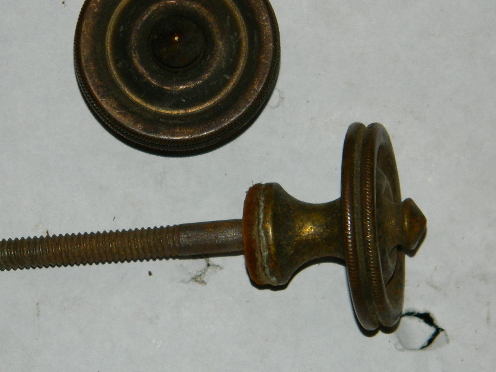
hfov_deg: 5.8
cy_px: 161
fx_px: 4872
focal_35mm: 340
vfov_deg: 4.4
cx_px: 215
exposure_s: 1/100
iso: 200
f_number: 5.6
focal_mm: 50
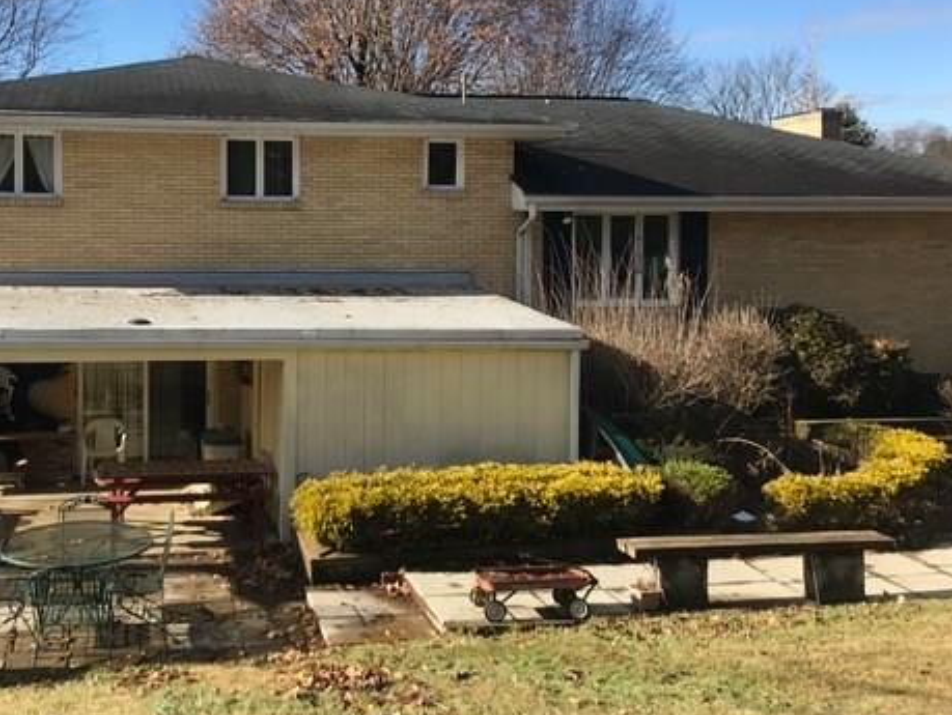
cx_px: 297
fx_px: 1073
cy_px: 274
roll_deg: +1.1
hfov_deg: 46.9
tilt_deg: +0.1
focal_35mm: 39
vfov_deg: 36.7
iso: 20
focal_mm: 3.99
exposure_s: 1/1429
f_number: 1.8
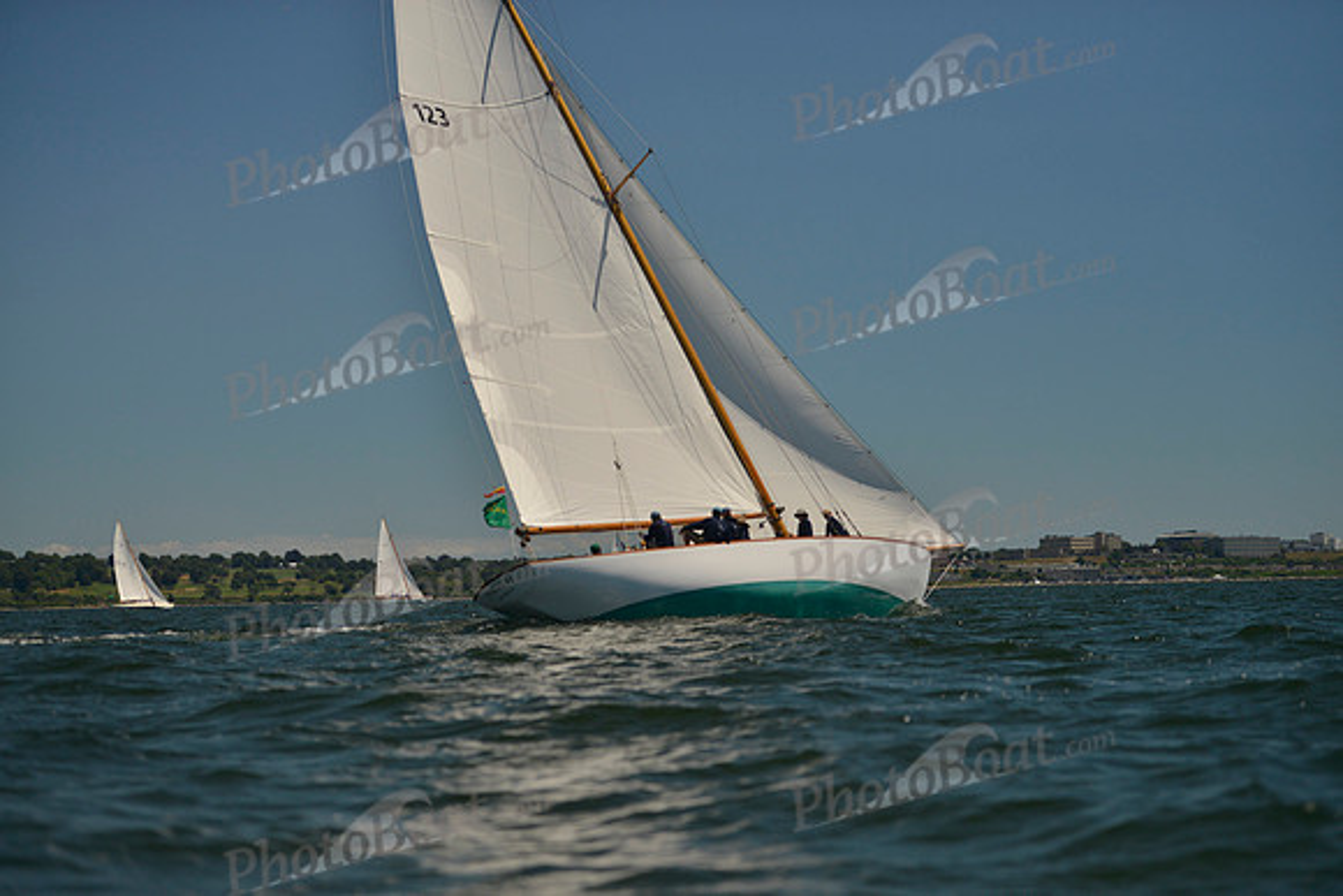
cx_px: 672
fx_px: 2612
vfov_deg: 19.5
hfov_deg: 28.8
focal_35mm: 70
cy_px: 448
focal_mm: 70
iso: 280
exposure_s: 1/8000
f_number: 2.8
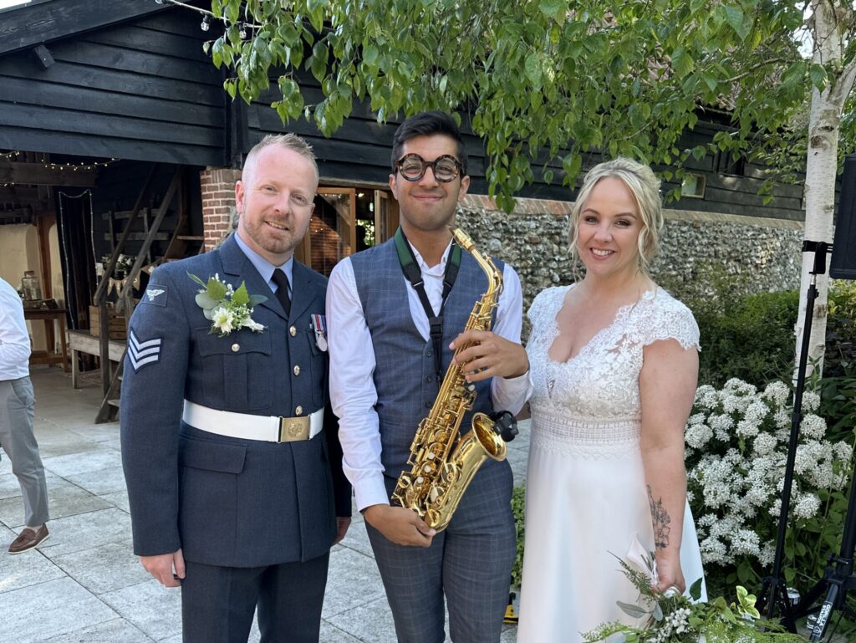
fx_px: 594
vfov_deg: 56.9
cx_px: 428
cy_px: 322
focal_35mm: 24
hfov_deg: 71.6
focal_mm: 6.86
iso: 64
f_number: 1.78
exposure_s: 1/210
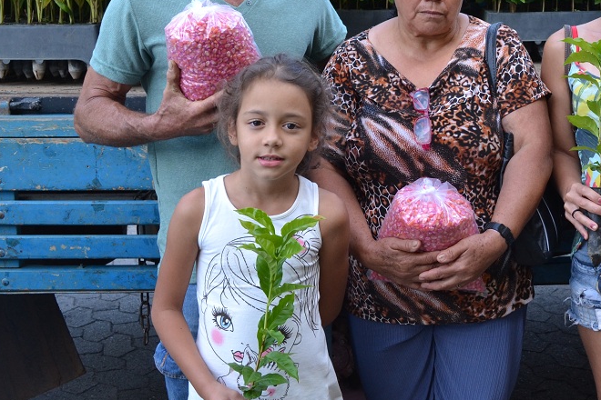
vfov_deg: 20.6
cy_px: 65
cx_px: 529
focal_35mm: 65
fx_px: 1085
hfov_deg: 29.8
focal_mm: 22
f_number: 5.6
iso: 400
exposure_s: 1/125
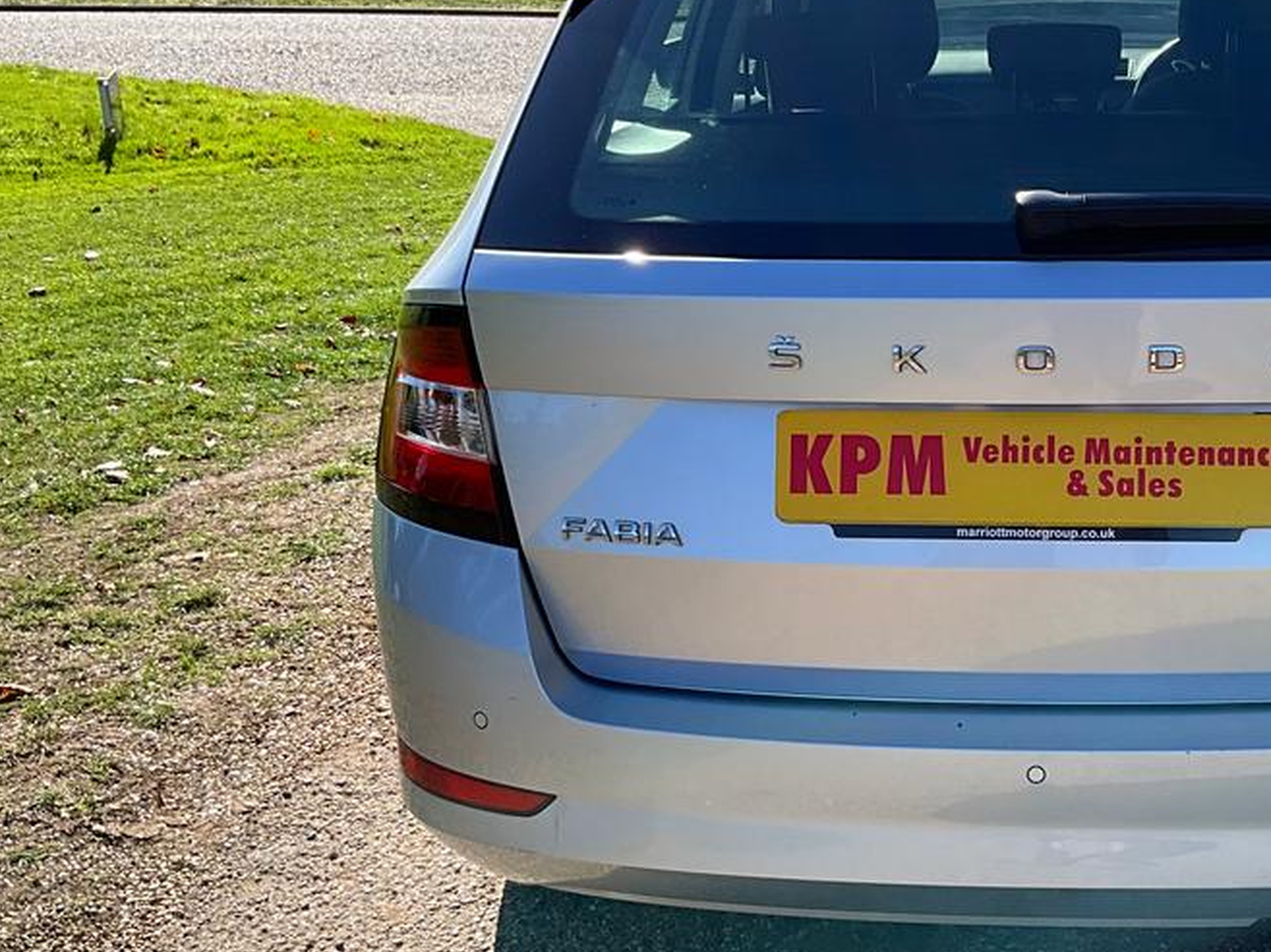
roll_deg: -2.0
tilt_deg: -19.3
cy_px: 443
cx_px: 1000
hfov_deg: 35.1
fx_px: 1945
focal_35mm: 53
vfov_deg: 27.5
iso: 25
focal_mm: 3
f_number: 1.8
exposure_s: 1/898
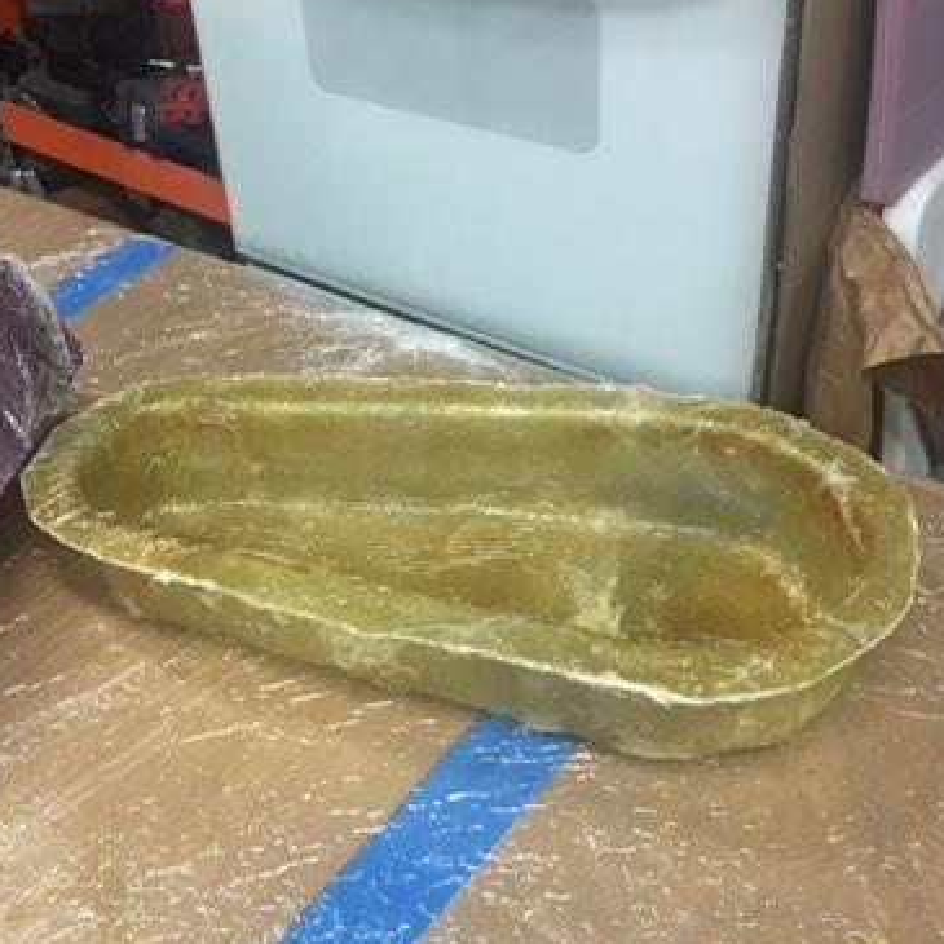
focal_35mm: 45
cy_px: 473
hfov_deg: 37.1
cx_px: 305
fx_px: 1388
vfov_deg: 37.6
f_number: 2.2
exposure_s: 1/15
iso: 64
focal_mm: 4.15
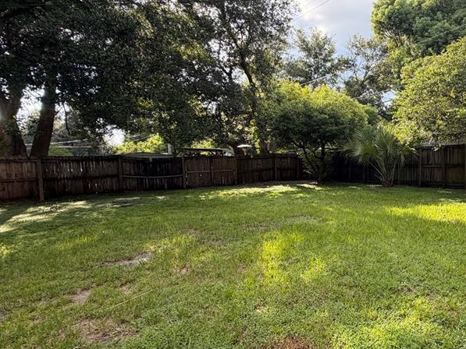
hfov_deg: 64.4
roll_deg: +2.7
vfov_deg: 56.8
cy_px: 173
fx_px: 323
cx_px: 381
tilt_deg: -2.2
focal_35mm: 24
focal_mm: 2.22
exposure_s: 1/293
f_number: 2.2
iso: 50
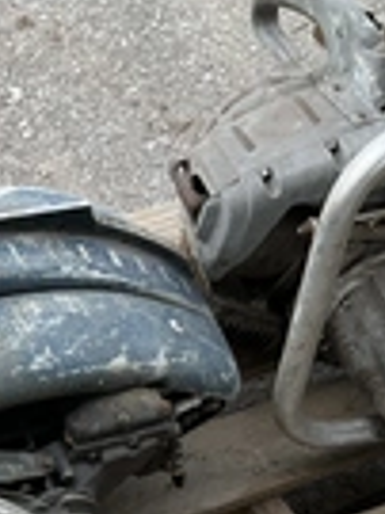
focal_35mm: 86
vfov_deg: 21.7
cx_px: -133
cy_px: 544
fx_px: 1277
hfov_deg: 16.1
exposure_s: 1/125
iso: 16
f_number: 1.8
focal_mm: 3
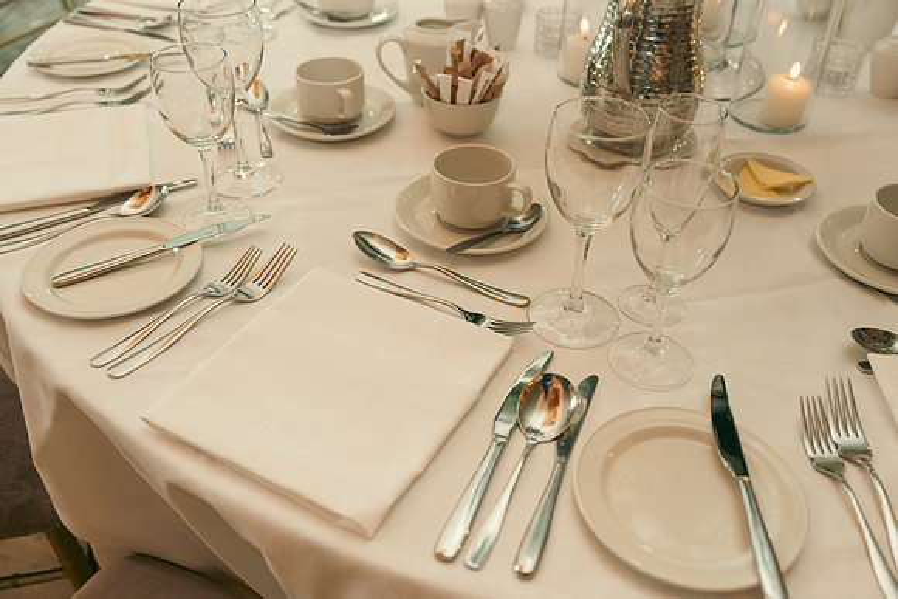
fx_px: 823
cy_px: 300
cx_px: 449
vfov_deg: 40.0
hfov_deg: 57.2
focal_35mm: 33
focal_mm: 33
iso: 2500
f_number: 3.5
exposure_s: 1/160
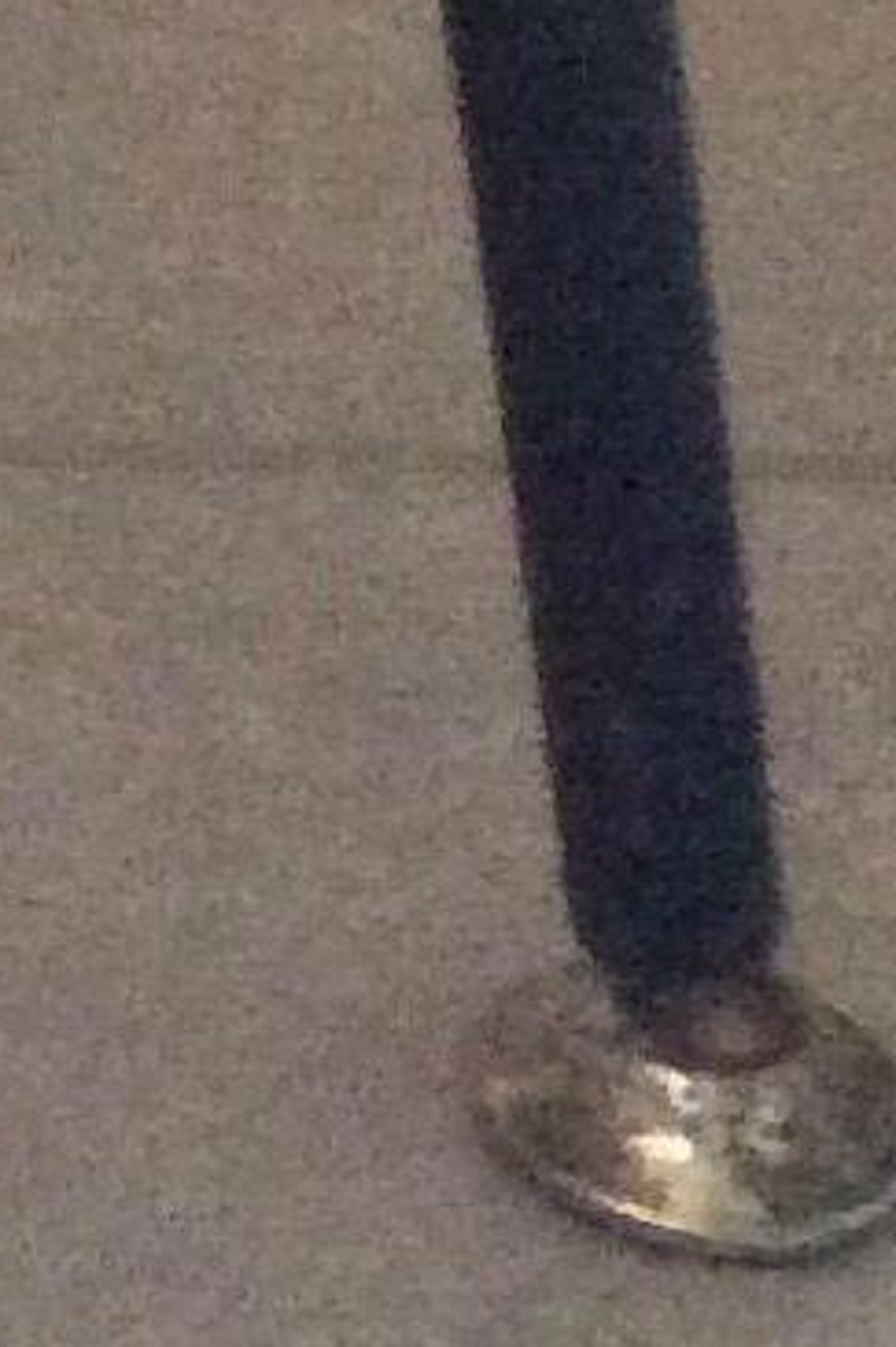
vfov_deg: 8.4
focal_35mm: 236
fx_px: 8818
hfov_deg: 5.3
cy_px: -1067
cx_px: -2411
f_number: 2.4
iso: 320
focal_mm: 3.3
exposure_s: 1/20
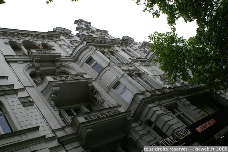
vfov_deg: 39.9
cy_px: 76
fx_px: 209
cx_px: 114
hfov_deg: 57.3
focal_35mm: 33
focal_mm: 22
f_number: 8
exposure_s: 1/160
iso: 100
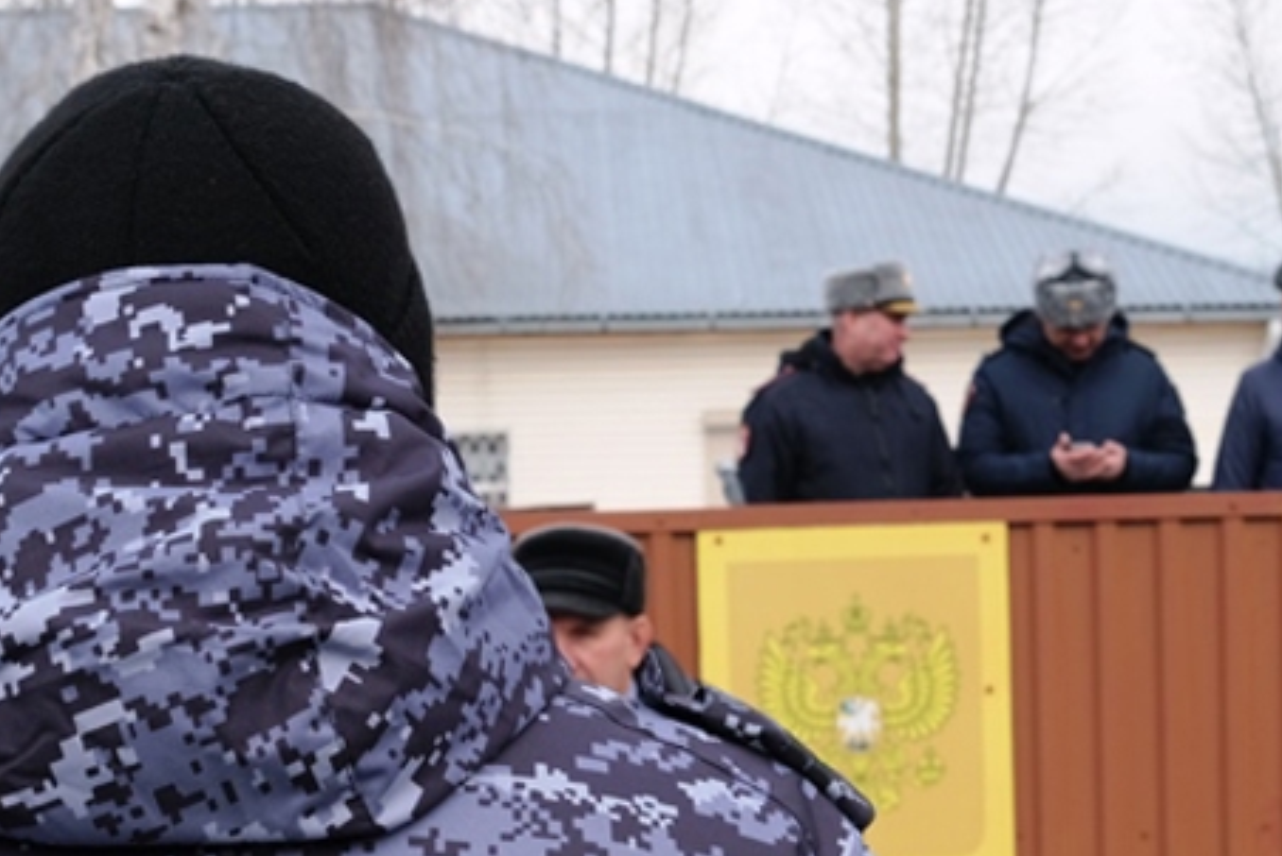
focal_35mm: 53
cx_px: 671
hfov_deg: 37.5
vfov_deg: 25.2
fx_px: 1889
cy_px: 658
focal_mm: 21.2
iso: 160
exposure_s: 1/220
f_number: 5.6
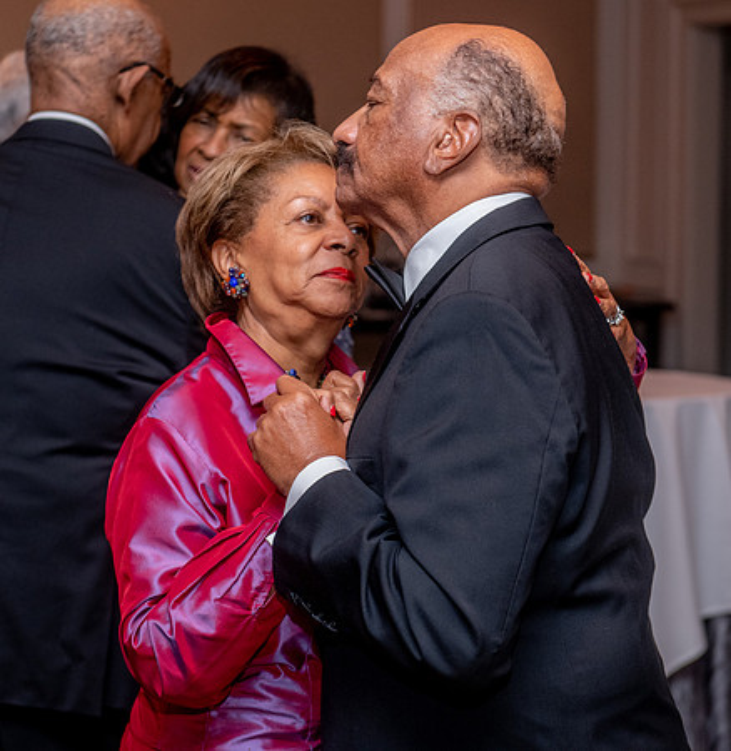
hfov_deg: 19.8
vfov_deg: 20.4
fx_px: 2088
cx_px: 320
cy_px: 319
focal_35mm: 86
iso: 1000
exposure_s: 1/50
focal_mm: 58
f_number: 4
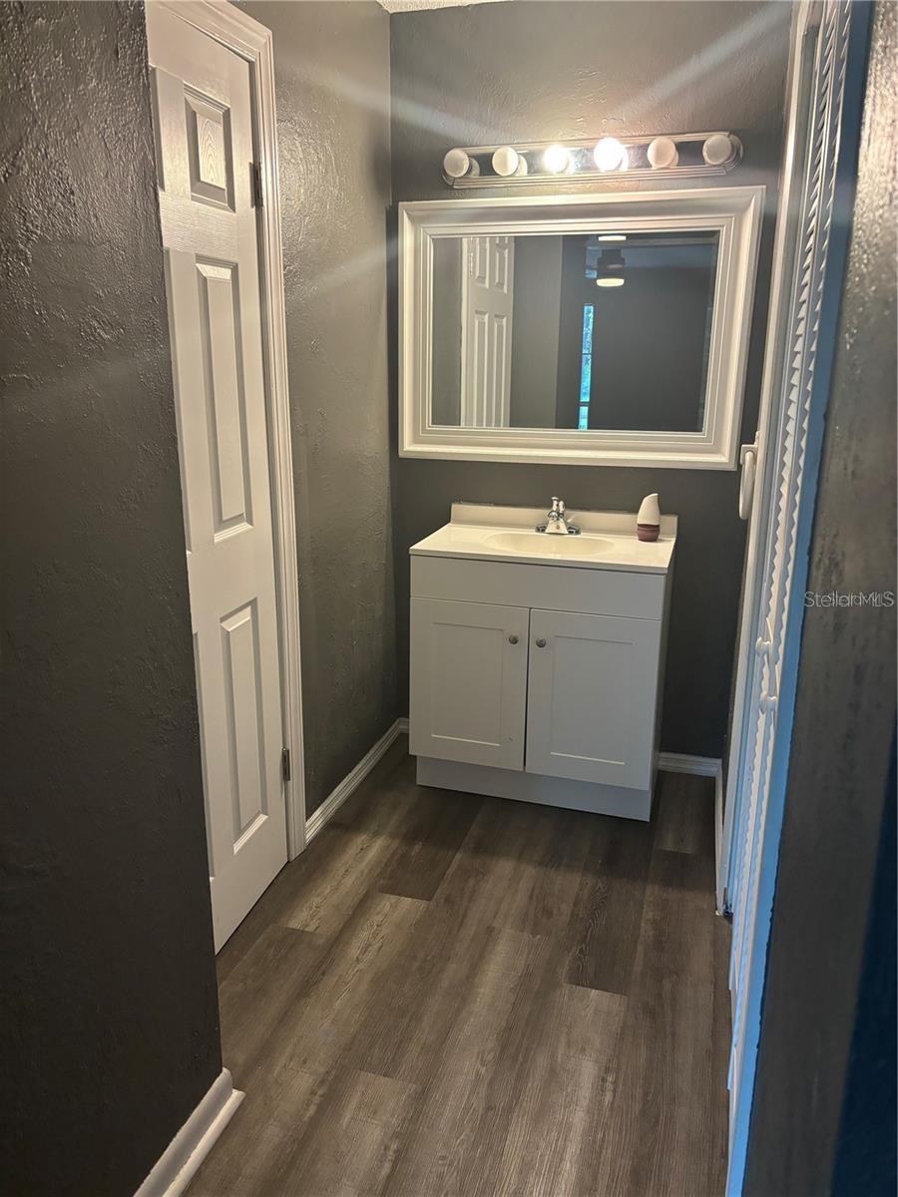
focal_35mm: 26
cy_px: 598
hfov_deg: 53.1
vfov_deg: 67.3
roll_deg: -0.7
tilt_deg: -15.1
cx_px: 449
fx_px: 899
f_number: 1.6
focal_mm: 5.96
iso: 320
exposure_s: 1/60
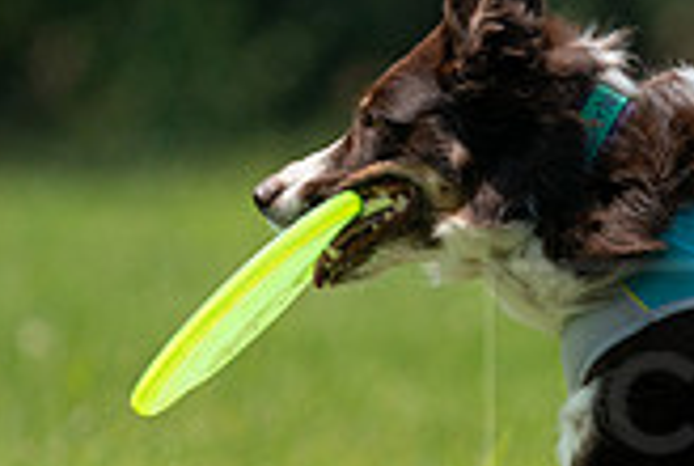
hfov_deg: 1.4
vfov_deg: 1.0
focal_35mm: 1438
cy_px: 472
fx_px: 27771
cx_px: 889
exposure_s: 1/4000
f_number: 6.3
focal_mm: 407
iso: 1250
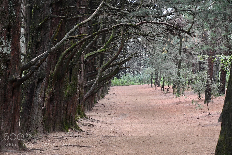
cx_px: 114
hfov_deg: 18.9
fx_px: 696
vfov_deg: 12.7
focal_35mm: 108
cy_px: 77
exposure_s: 1/125
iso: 3200
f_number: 5
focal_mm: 70
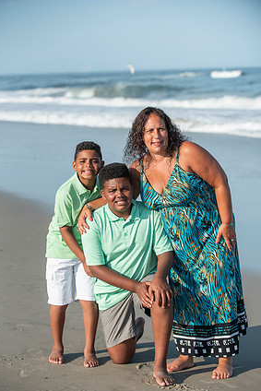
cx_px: 134
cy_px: 207
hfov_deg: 13.2
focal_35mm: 104
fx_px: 1130
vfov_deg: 19.6
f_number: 4
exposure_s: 1/2500
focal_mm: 98
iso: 250
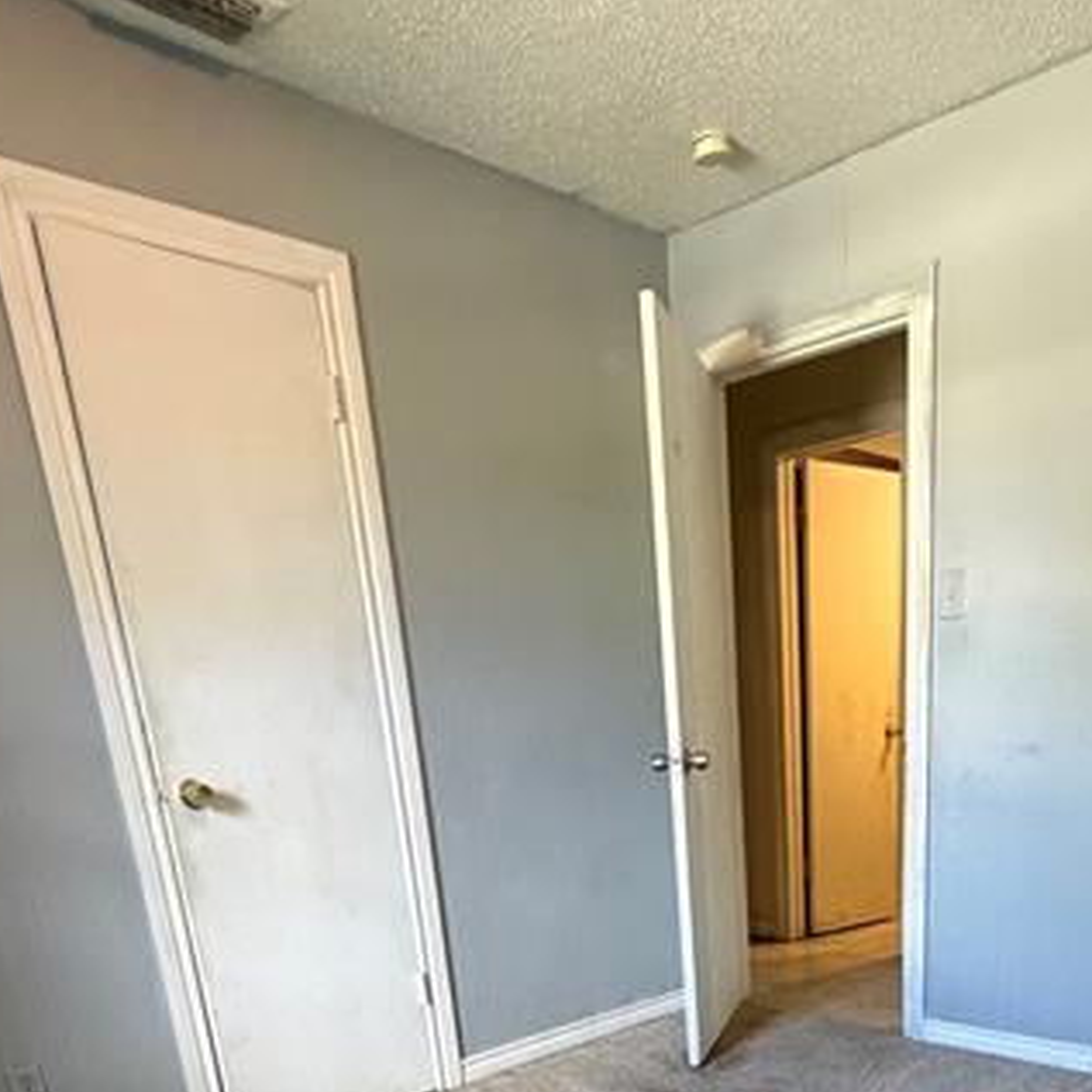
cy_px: 1092
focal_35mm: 30
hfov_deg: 53.1
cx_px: 720
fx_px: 1071
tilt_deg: -18.7
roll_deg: +3.0
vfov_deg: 45.6
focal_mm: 2.22
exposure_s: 1/60
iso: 400
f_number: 2.2
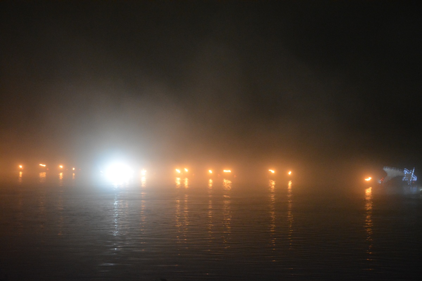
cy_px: 140
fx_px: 1020
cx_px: 211
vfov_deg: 15.7
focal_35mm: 87
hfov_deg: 23.4
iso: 4000
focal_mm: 58
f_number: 5
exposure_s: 1/1.6
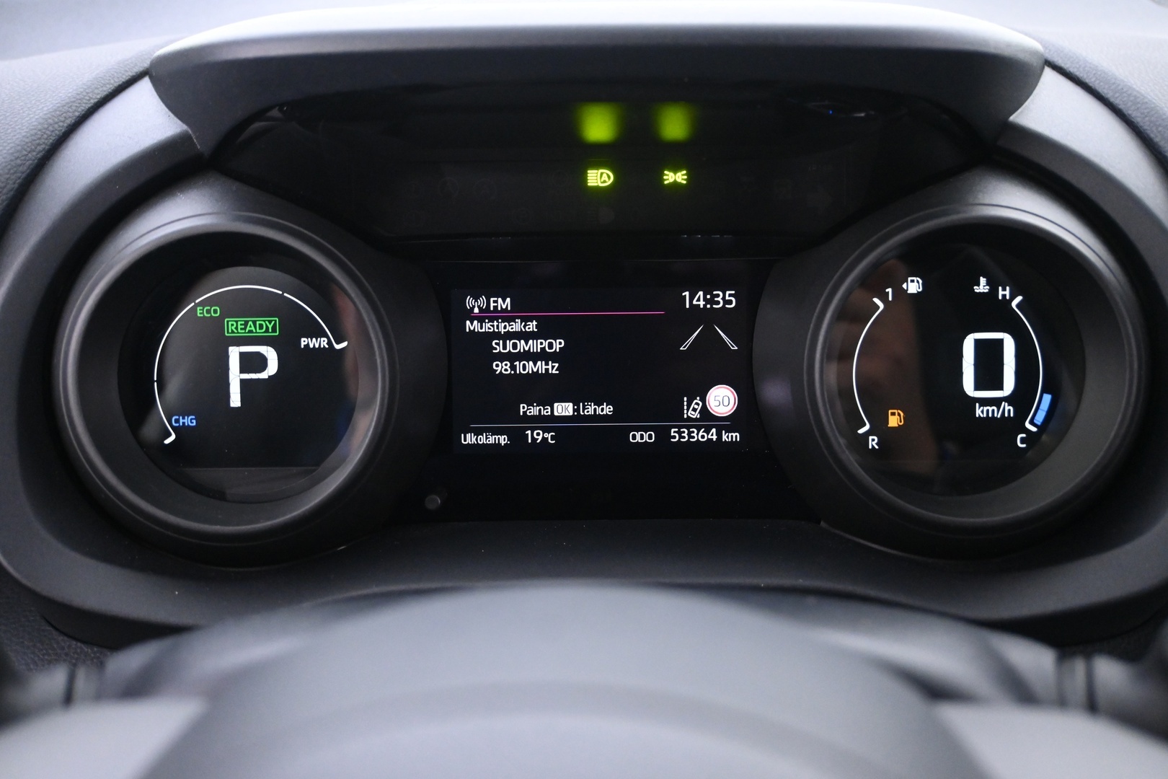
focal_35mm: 38
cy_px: 390
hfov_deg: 51.3
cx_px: 584
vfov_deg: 35.5
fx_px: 1217
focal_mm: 25
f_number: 4.2
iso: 3200
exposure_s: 1/13
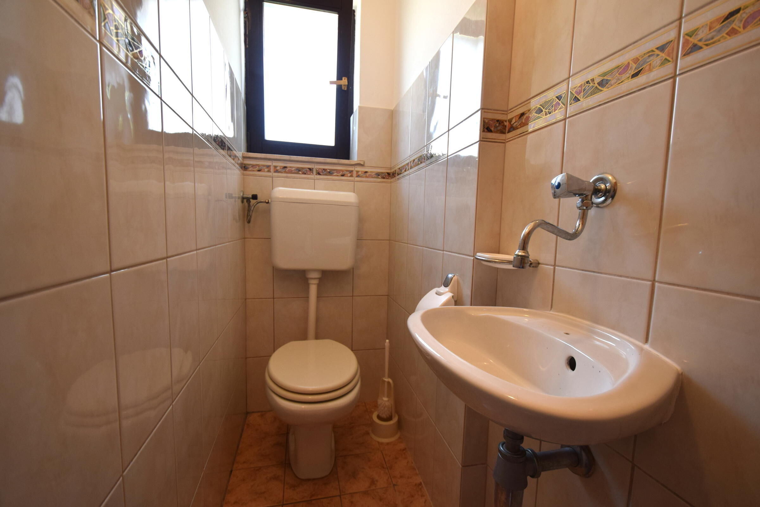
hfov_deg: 100.4
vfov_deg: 77.3
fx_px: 317
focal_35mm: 15
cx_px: 380
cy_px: 254
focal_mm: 10
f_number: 4.5
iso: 400
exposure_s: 1/80
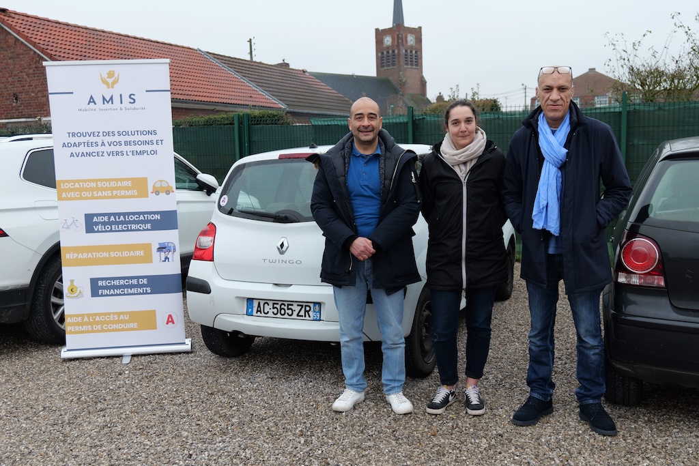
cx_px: 350
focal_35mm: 35
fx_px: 680
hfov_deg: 54.4
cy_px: 233
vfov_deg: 37.9
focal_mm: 35
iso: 640
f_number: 5.3
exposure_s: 1/250
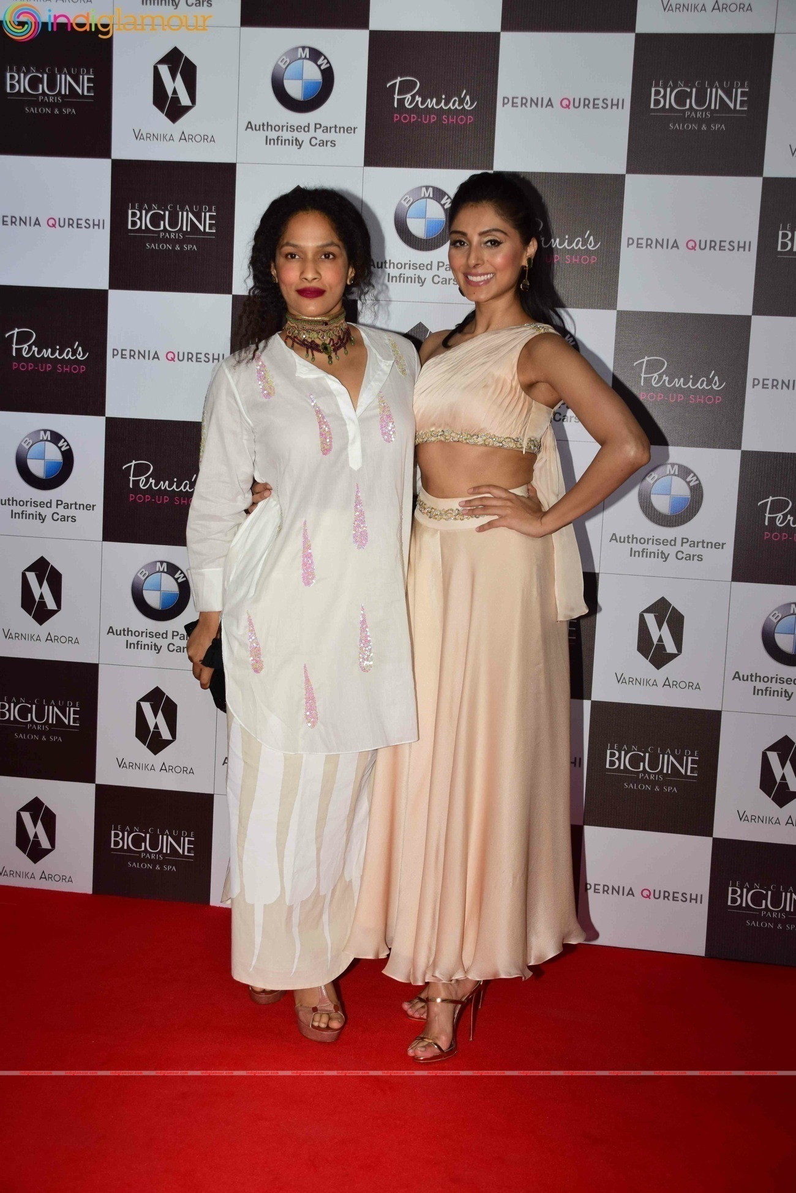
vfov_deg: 41.1
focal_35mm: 48
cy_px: 596
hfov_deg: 28.1
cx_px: 398
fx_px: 1592
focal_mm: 32
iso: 400
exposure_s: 1/160
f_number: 5.6
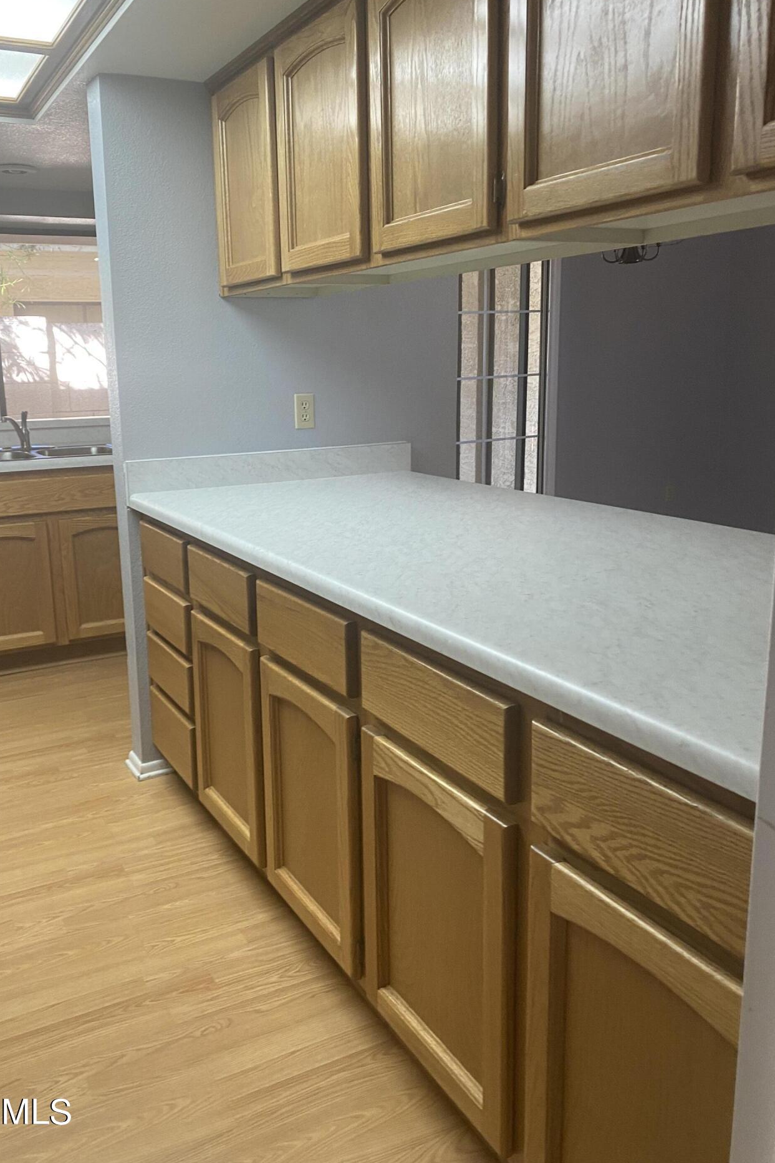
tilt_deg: -7.0
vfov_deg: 63.6
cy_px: 546
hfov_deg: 44.8
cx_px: 330
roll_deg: -0.7
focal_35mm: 29
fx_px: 937
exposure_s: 1/60
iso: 100
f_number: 1.8
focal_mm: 4.25
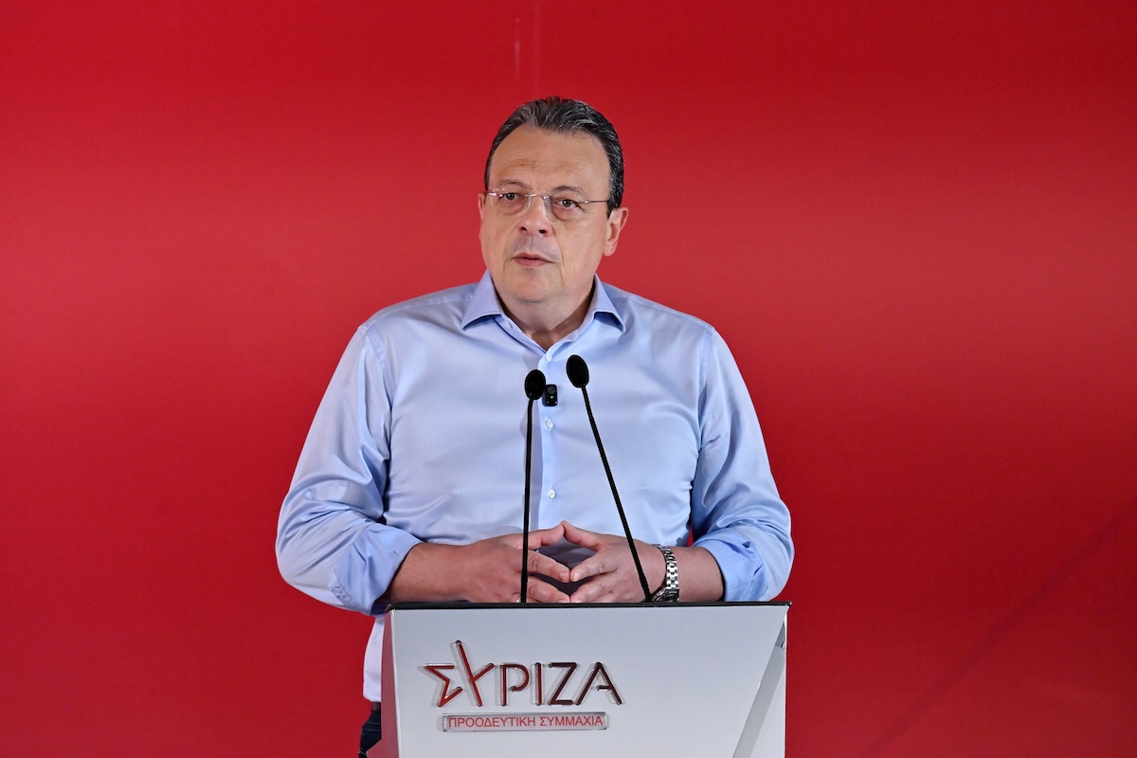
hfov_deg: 5.3
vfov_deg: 3.5
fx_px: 12317
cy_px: 379
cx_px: 568
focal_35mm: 390
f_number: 6
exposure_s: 1/250
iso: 4500
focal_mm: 390
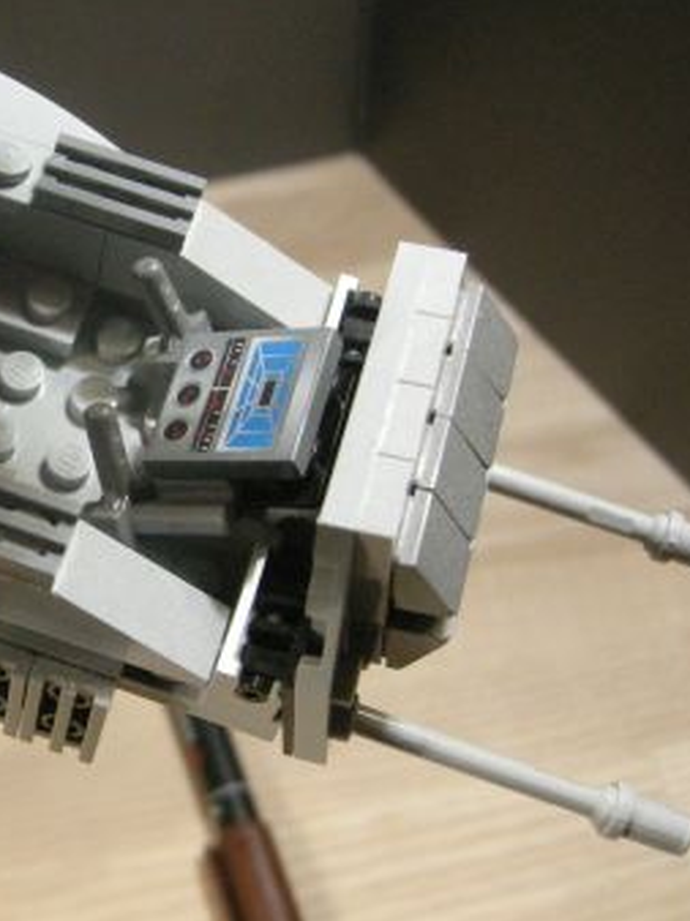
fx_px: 1703
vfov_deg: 30.3
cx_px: 87
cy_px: 411
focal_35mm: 64
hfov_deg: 22.4
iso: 400
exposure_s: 1/59.2
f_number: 2.7
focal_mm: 7.5
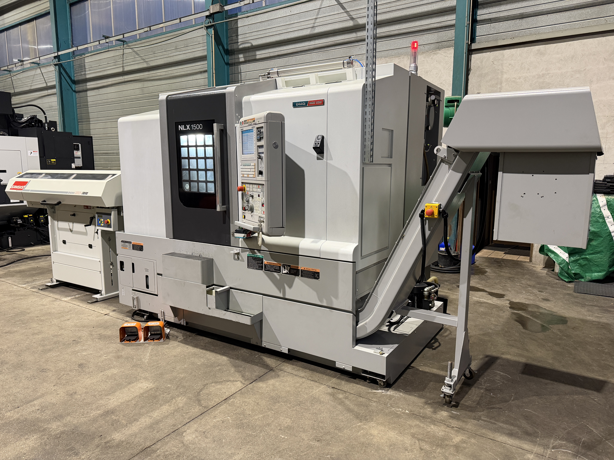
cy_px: 230
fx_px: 426
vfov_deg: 56.8
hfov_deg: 71.6
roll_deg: +0.2
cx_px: 307
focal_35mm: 24
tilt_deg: -8.8
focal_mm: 6.76
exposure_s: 1/50
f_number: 1.78
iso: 250
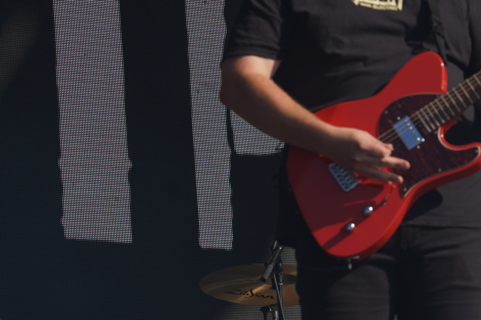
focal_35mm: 258
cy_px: 28
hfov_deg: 8.0
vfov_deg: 5.3
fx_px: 3447
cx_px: 435
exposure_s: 1/500
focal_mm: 105
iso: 100
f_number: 8
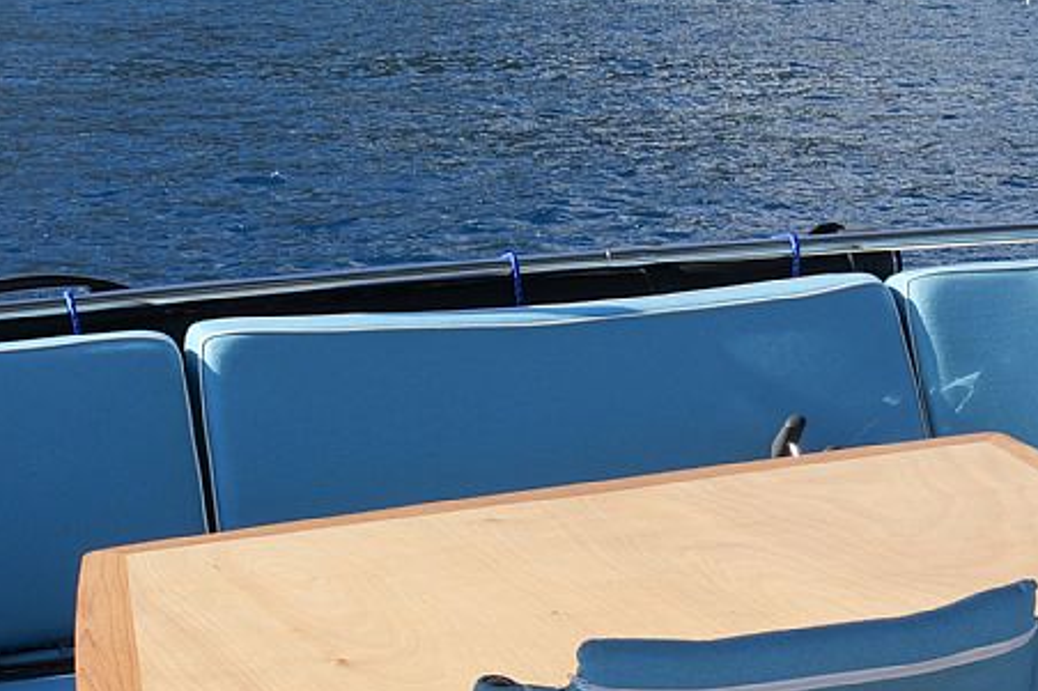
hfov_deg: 23.1
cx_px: 1010
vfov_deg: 16.0
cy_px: 445
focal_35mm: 85
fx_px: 2450
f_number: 14
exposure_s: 1/160
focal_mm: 20
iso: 320
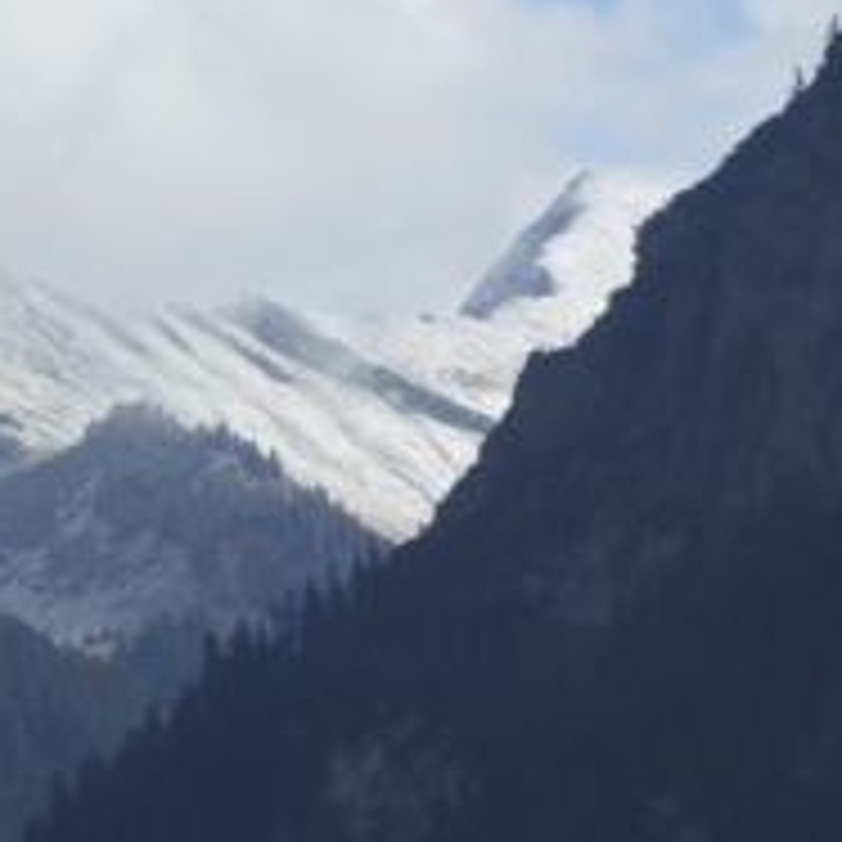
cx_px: 43
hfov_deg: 3.7
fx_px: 12852
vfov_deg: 3.8
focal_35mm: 467
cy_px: 266
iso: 100
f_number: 5.6
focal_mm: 41.4
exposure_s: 1/500
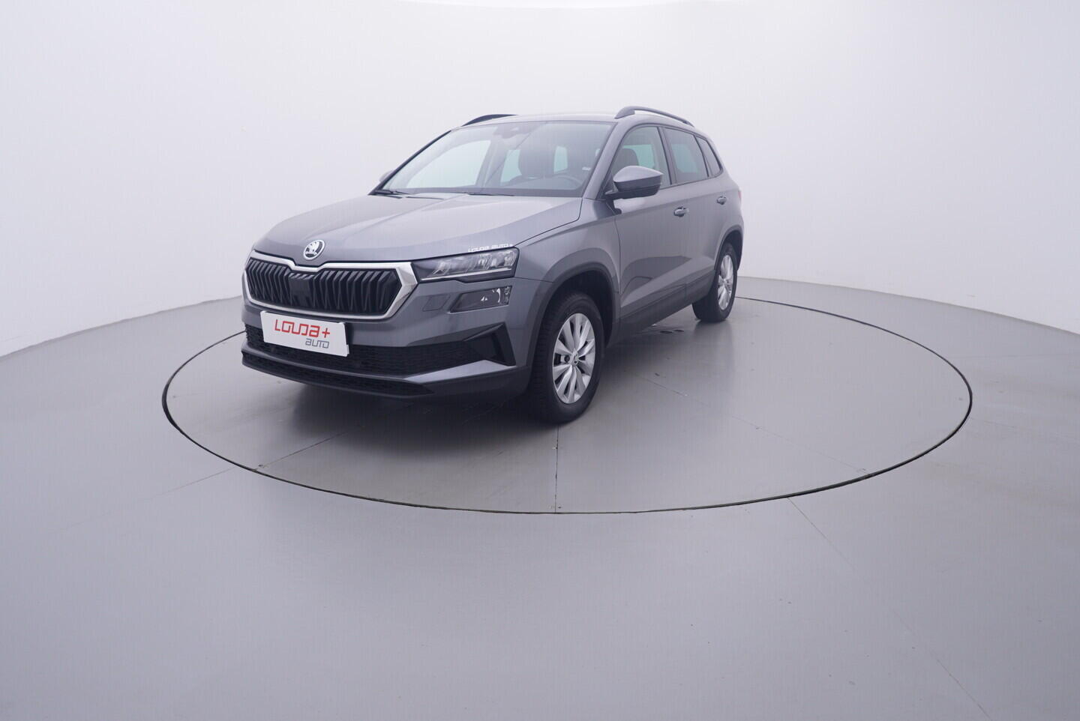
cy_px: 360
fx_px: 675
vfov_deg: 56.2
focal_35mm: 22
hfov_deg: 77.3
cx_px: 540
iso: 200
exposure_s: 1/80
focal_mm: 15
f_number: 5
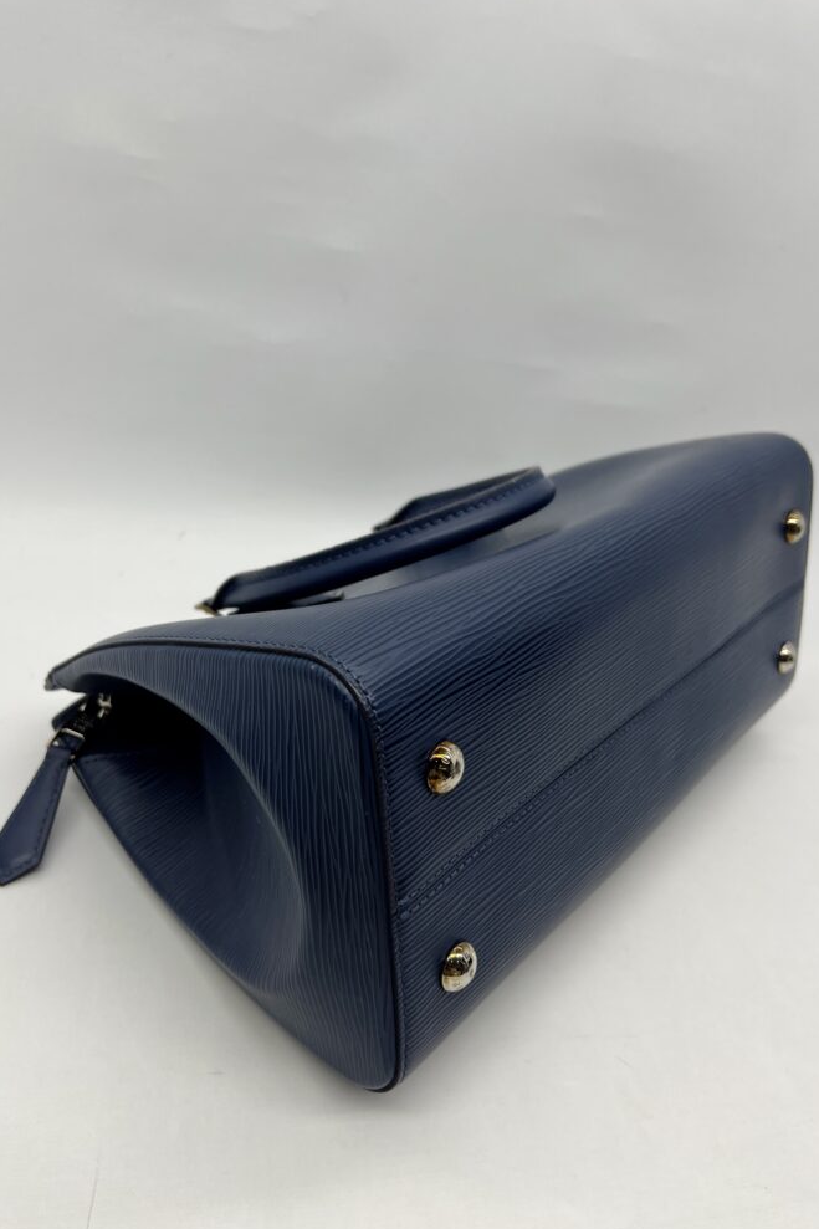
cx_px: 395
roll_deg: -11.2
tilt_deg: -29.8
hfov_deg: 46.4
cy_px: 620
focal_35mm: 28
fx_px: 956
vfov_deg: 65.5
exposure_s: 1/275
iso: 40
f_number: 1.5
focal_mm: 5.7
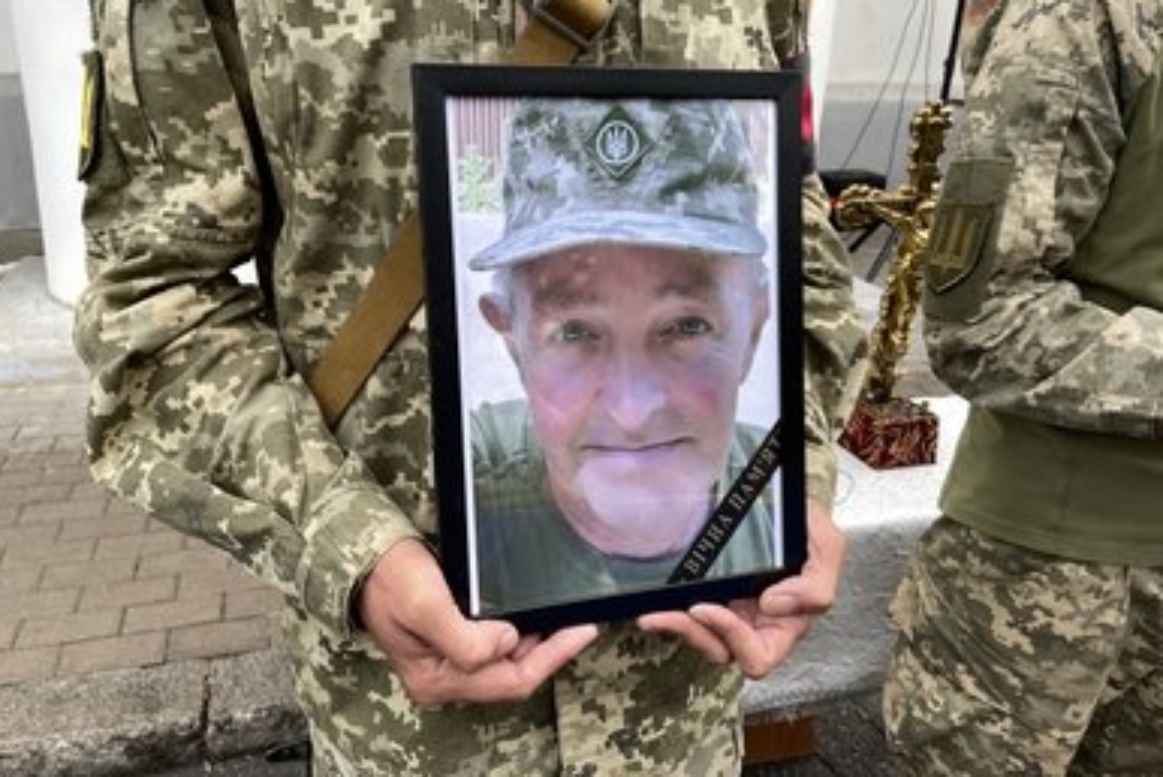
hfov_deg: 65.4
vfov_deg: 46.4
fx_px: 905
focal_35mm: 28
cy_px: 361
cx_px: 563
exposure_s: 1/419
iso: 32
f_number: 1.6
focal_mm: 4.2
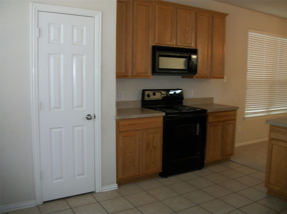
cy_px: 107
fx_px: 265
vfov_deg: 44.1
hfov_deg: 56.9
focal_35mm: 32
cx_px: 144
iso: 160
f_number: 2.9
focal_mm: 5.7
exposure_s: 1/30
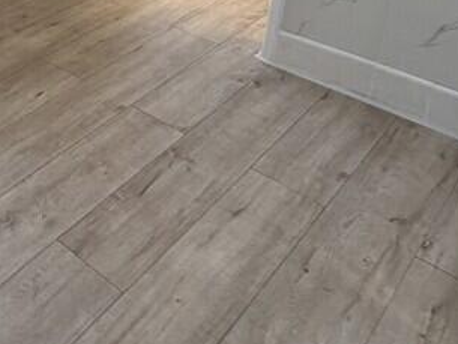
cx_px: -98
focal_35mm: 47
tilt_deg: -15.8
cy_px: -114
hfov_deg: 32.9
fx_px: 622
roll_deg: +2.6
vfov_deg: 26.0
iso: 320
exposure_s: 1/121
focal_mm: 2.22
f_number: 2.2
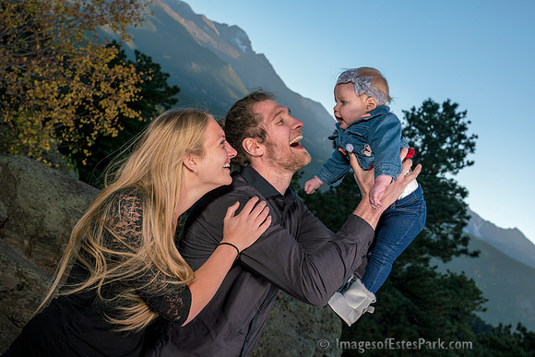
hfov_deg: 48.4
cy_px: 178
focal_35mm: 40
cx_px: 268
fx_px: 595
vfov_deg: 33.4
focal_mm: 40
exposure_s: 1/250
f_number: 6.3
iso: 100
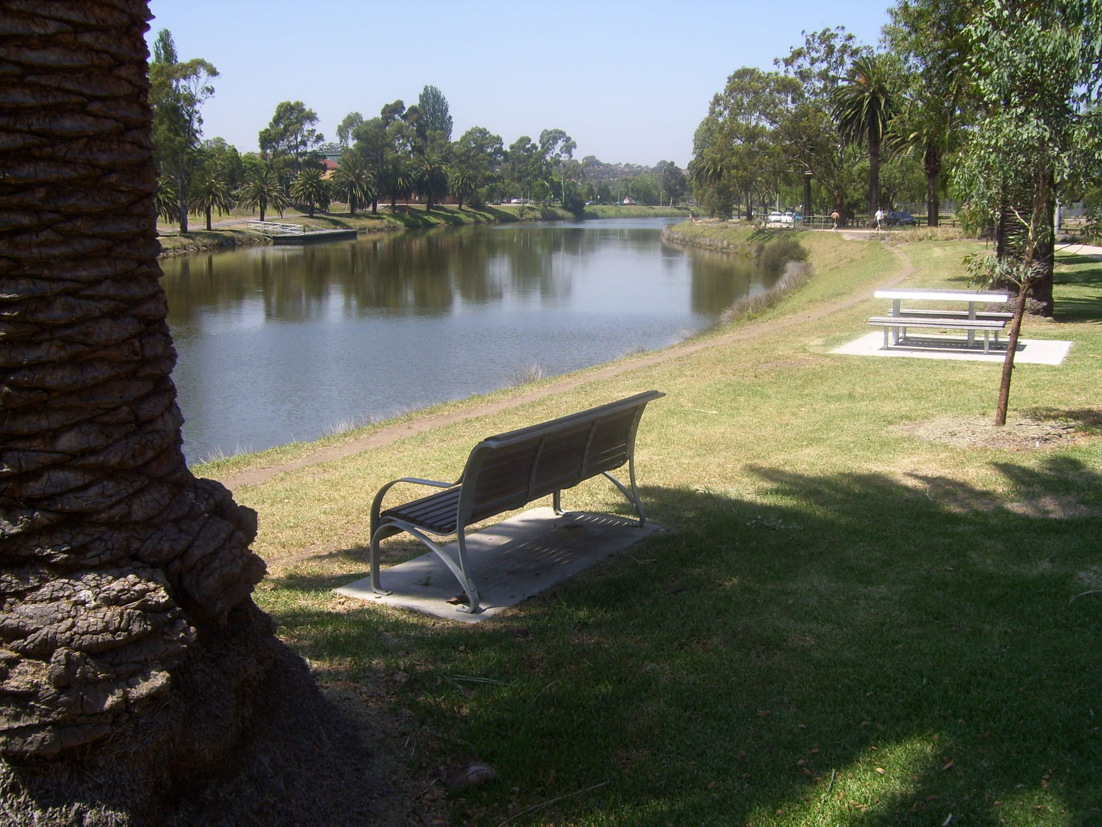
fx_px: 1146
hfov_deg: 51.4
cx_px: 551
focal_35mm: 36
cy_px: 414
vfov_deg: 39.7
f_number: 4.8
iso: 80
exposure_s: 1/320
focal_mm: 6
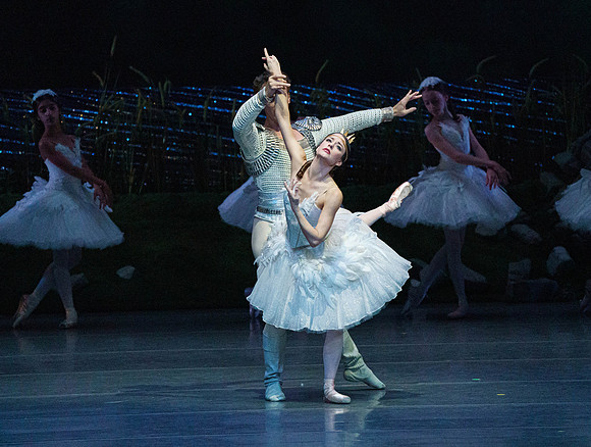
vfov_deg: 3.5
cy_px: 216
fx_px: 7271
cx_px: 306
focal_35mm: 425
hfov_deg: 4.7
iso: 8000
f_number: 5.6
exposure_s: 1/320
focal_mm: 358
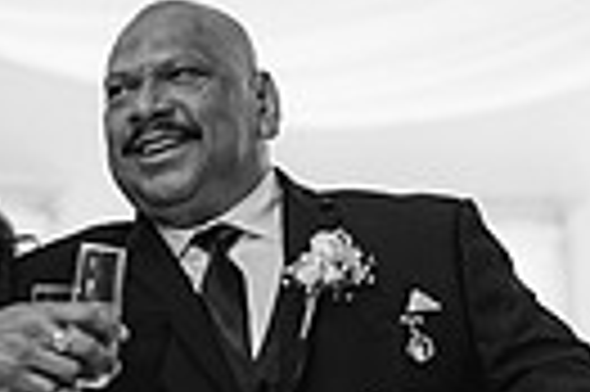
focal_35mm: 222
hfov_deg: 9.3
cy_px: 383
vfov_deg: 6.2
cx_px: 432
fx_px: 3634
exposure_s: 1/100
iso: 100
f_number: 1.8
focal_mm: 50
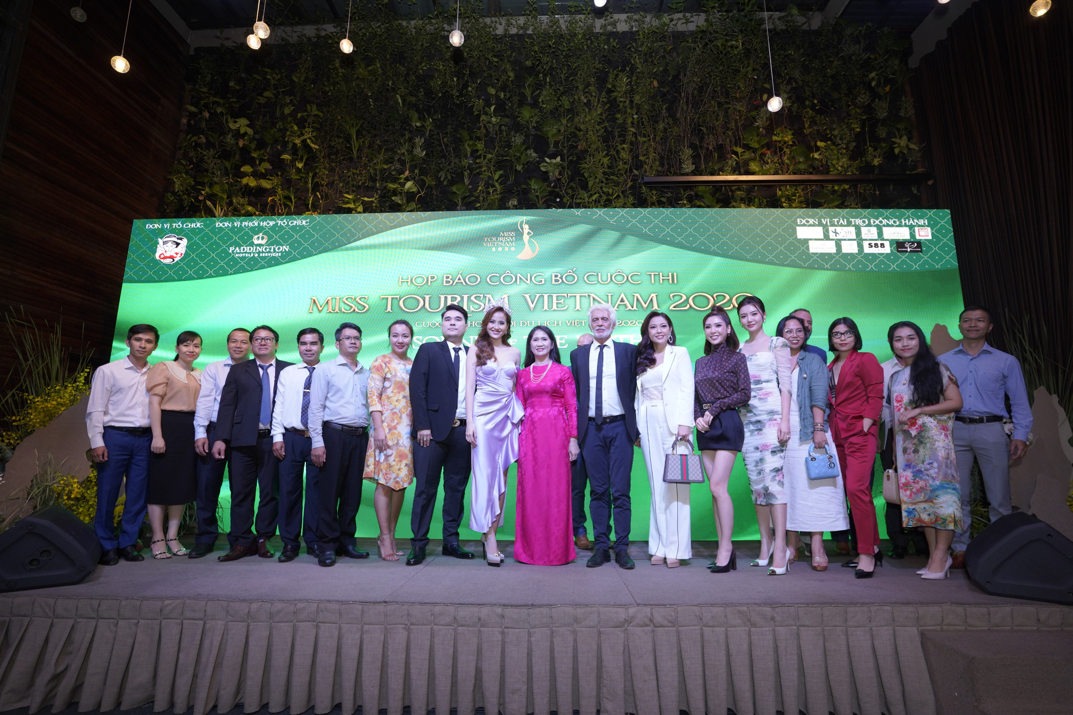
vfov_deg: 70.4
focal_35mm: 17
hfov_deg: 93.3
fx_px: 507
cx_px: 536
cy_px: 358
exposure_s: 1/160
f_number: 2.8
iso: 800
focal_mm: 17
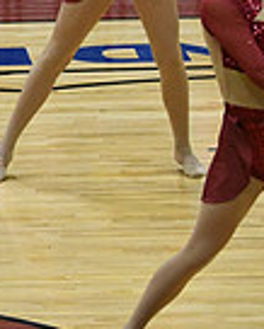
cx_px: -400
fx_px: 5532
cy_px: -35
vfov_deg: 3.4
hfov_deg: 2.7
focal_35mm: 567
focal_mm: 95
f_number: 4
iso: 5000
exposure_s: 1/500
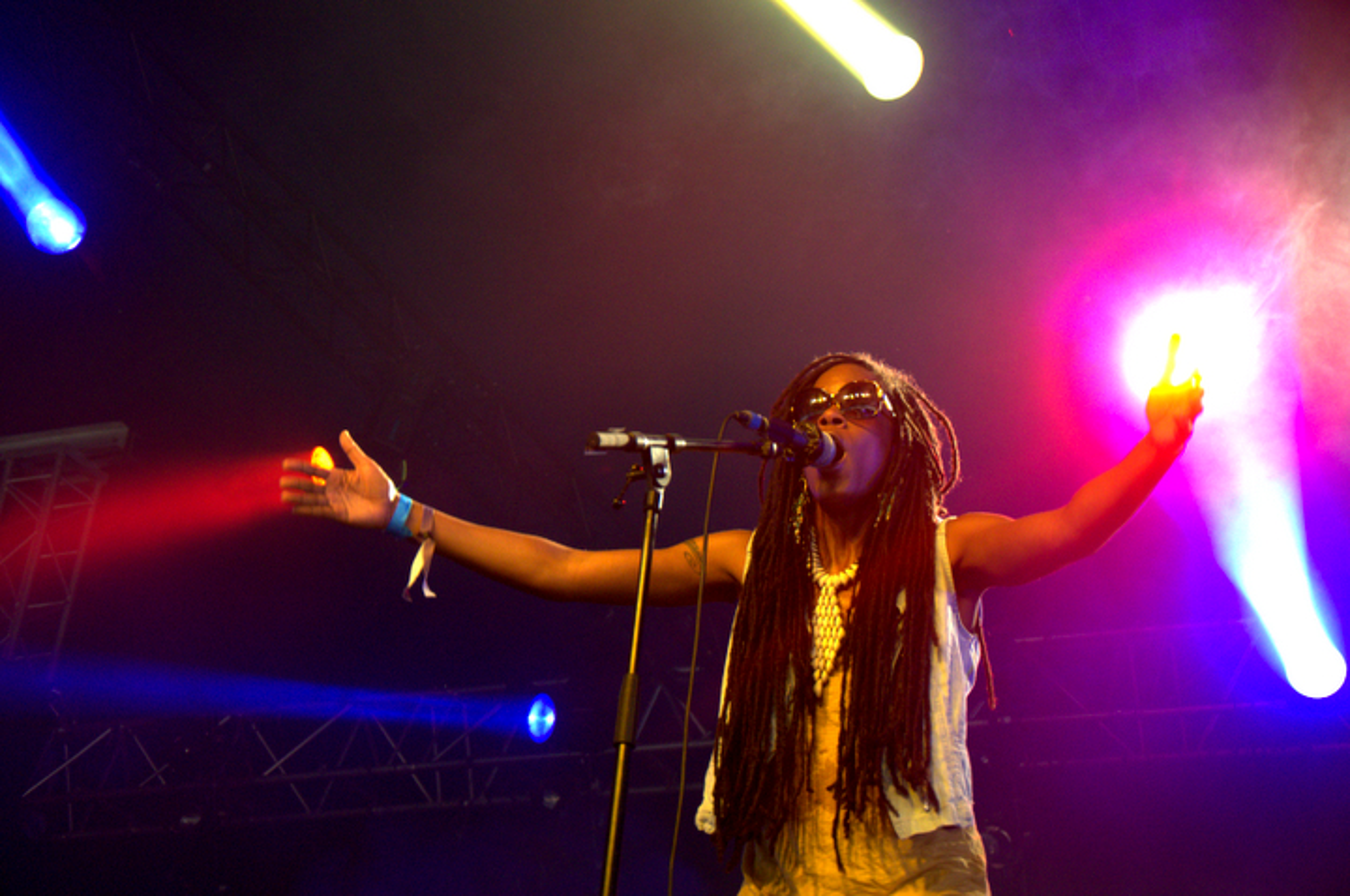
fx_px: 2696
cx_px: 675
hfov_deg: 28.1
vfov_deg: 18.9
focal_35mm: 72
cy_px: 448
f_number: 4.8
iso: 4000
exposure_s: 1/100
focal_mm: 48
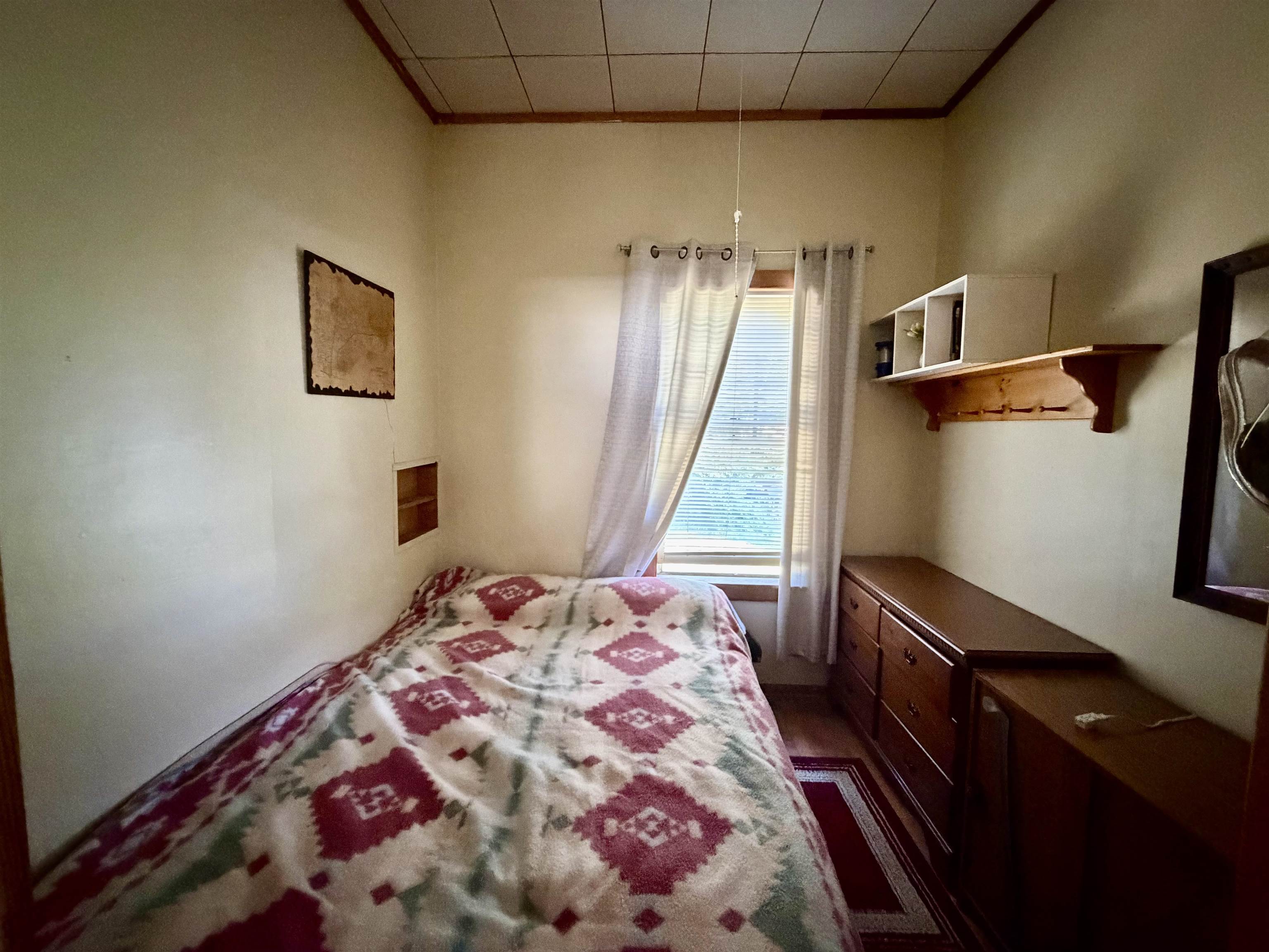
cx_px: 634
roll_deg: -1.1
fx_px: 513
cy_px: 476
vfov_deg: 85.7
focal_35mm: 14
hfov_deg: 102.1
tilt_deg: -4.5
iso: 1250
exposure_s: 1/47
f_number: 2.2
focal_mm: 2.22
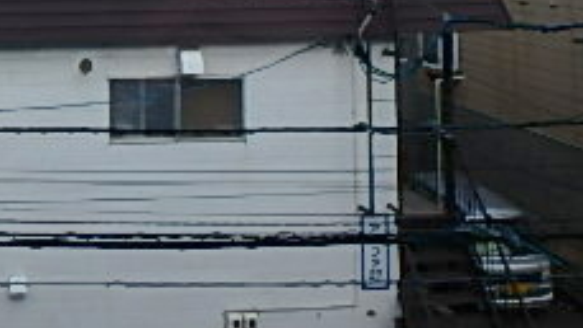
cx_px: 20
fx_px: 990
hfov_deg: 30.8
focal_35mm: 64
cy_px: -114
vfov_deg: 17.5
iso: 125
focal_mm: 3.7
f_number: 3.5
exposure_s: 1/800
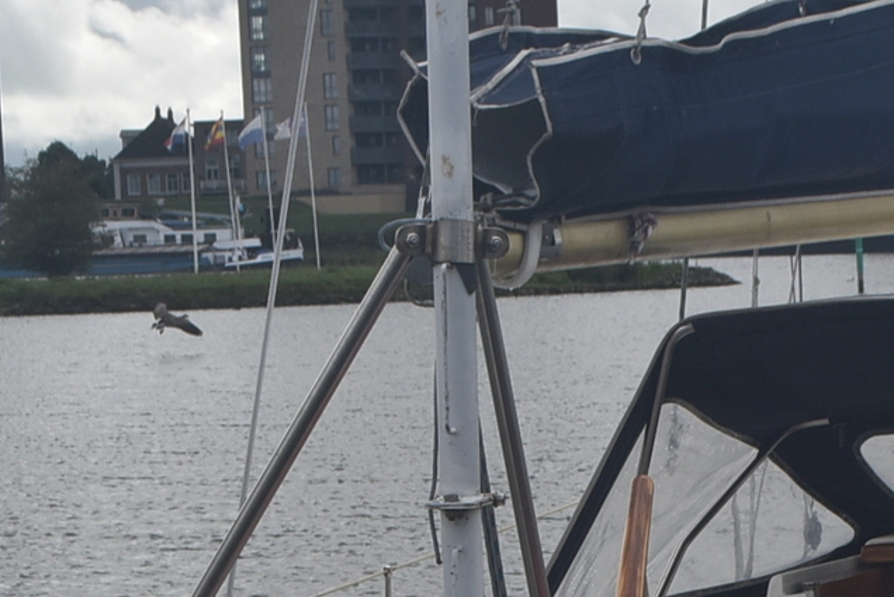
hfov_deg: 11.9
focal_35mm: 171
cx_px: 908
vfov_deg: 7.9
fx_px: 4248
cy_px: 912
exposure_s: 1/320
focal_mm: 29
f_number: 9
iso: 200
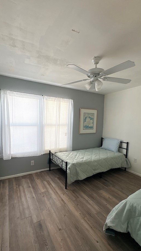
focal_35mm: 17
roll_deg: -1.7
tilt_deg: -6.0
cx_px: 68
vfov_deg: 95.8
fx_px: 113
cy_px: 134
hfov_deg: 63.9
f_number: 2.2
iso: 40
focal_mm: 2.22
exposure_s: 1/120
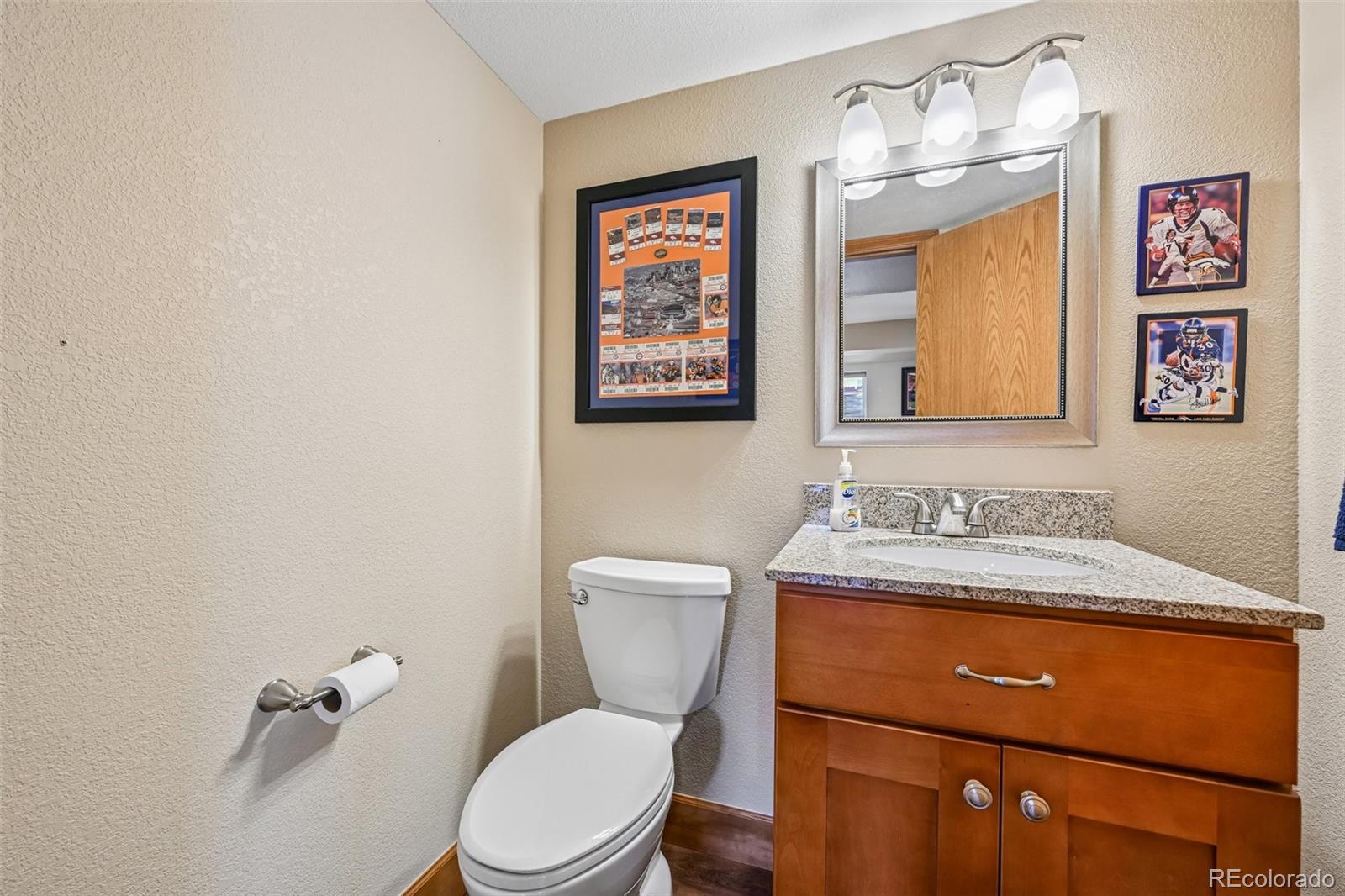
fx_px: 523
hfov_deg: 104.3
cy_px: 448
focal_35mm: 14
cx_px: 672
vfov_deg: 81.2
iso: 400
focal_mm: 14
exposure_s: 1/8
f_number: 10
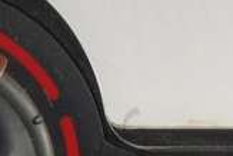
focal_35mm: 181
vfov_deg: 7.3
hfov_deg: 11.1
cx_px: -64
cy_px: 333
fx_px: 1172
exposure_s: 1/80
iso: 100
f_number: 3.2
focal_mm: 4.6
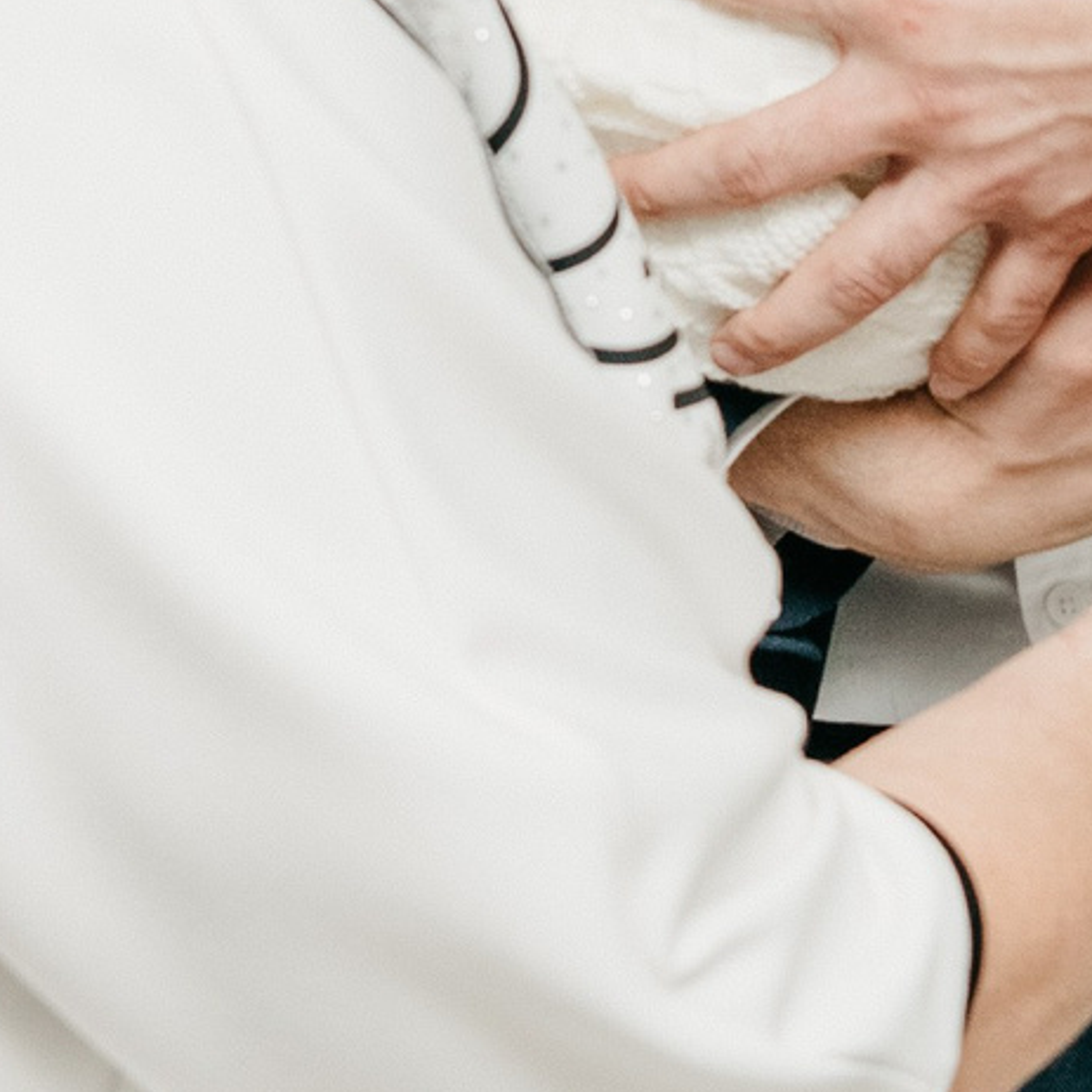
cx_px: 904
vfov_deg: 8.9
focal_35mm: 193
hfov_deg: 9.0
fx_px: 6888
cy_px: -395
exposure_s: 1/160
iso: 320
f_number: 4.5
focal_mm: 34
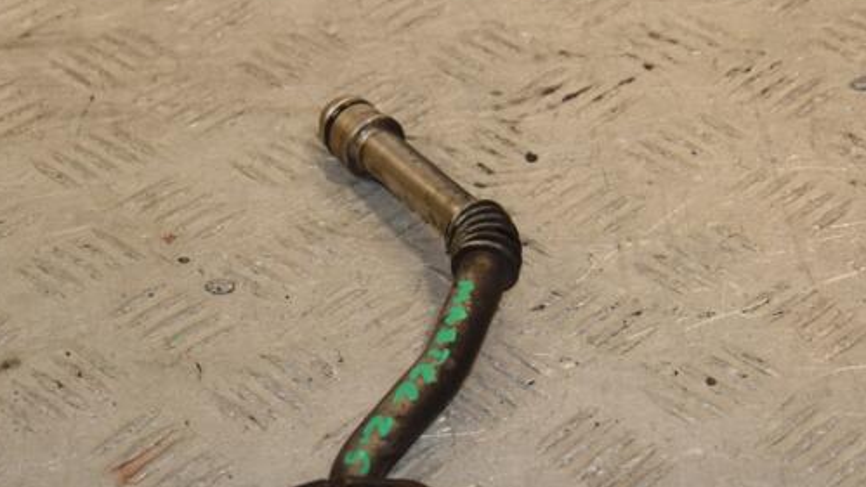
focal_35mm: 151
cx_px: 361
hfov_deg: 14.2
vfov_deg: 8.0
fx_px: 3468
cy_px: 321
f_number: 9
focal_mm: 80
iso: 800
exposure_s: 1/200
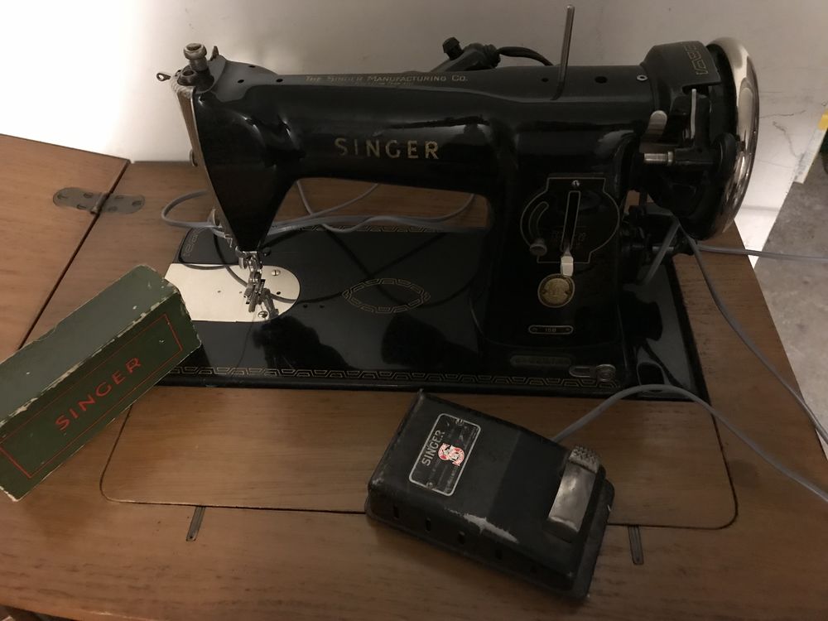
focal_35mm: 28
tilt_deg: -48.3
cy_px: 310
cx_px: 414
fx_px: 670
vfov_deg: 49.7
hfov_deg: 63.4
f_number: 1.8
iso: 125
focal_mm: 3.99
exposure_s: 1/4
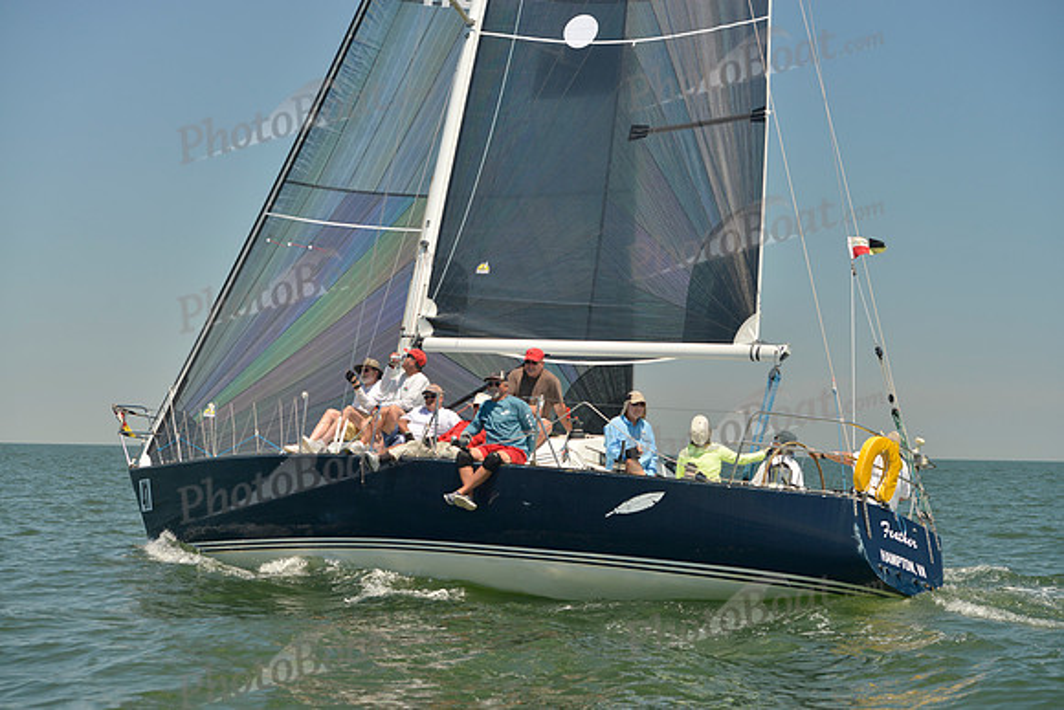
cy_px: 355
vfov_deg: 19.5
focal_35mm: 70
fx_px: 2069
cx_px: 532
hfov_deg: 28.8
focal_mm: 70
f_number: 5.6
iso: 200
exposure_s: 1/640
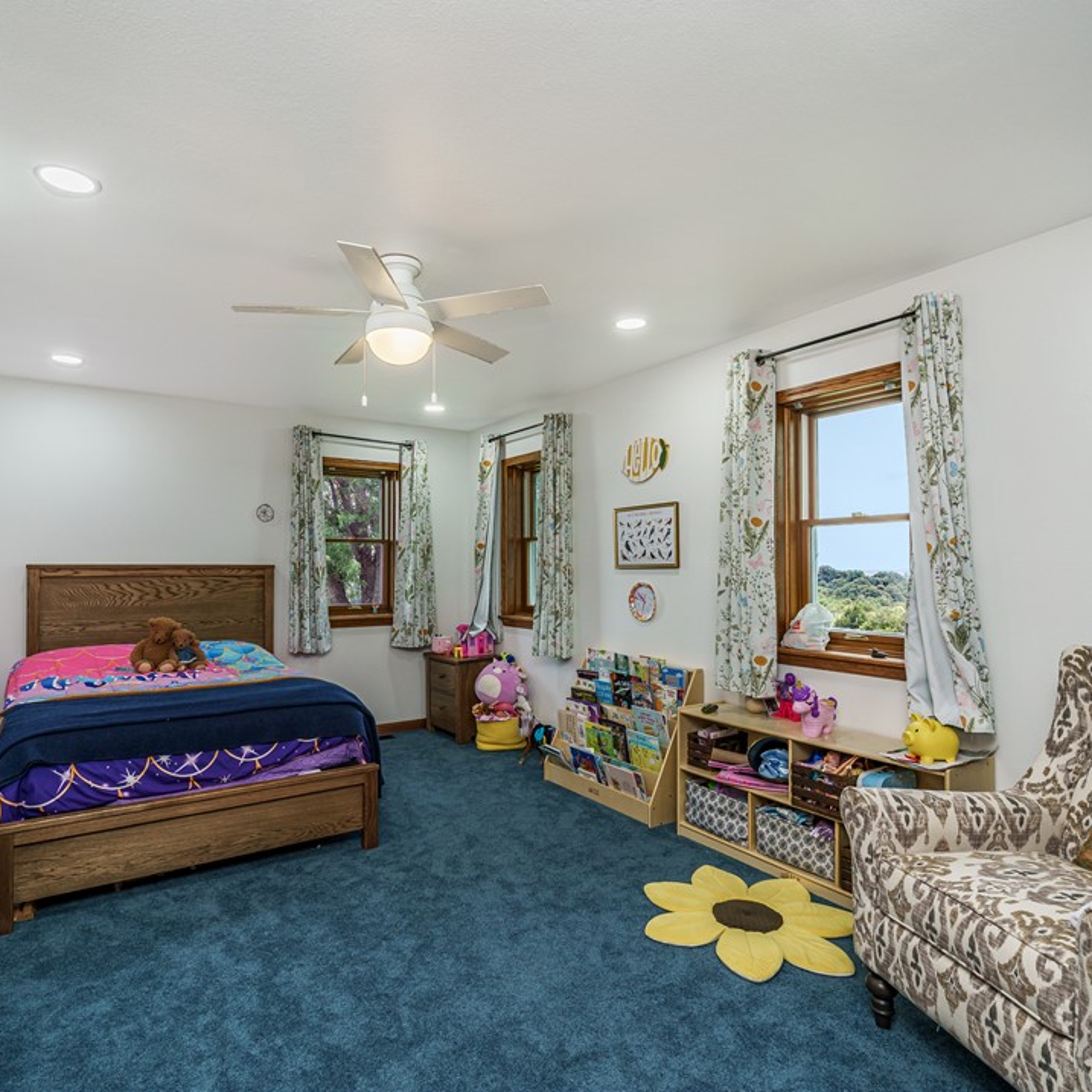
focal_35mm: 18
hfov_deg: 80.6
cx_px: 511
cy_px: 544
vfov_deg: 80.7
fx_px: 642
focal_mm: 14
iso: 200
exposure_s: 1/30
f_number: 9
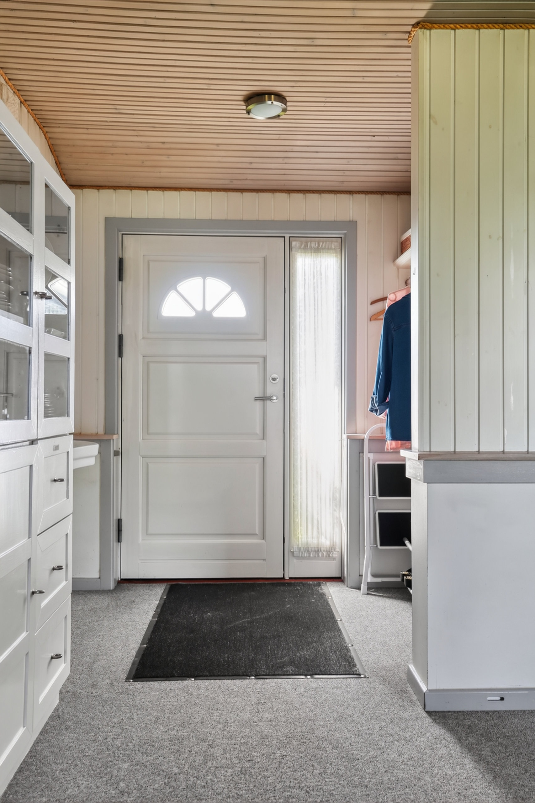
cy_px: 402
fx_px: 669
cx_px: 268
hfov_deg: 43.6
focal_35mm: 30
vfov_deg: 61.9
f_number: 8
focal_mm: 30
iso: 400
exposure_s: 1/5
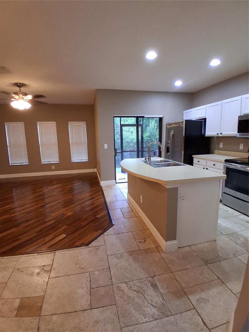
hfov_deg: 74.7
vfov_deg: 91.0
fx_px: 163
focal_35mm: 17
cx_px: 124
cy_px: 166
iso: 200
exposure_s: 1/40
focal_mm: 1.4
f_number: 2.2
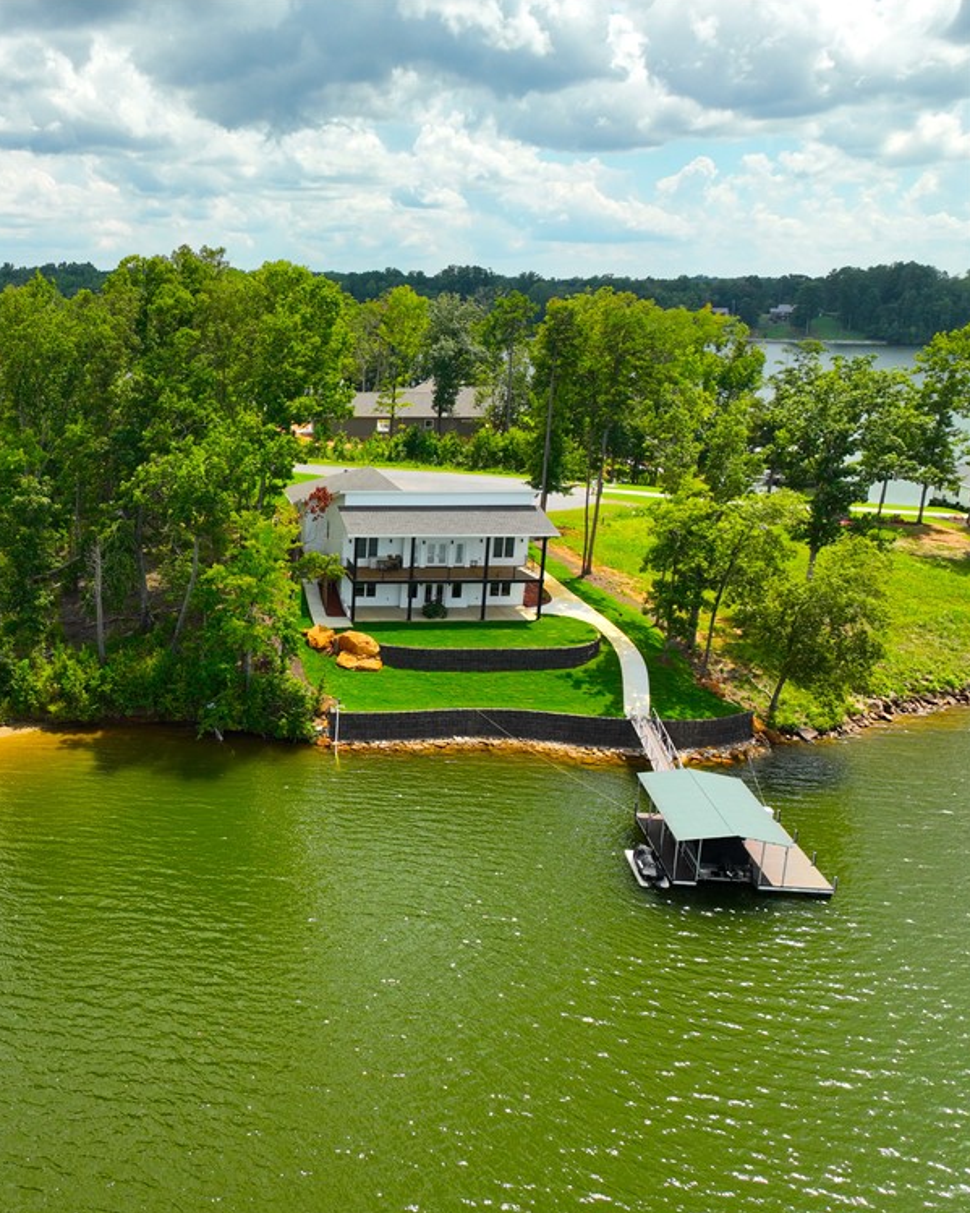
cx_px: 146
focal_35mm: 32
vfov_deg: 55.7
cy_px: 616
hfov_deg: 42.9
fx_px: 1149
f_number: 2.8
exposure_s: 1/240
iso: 150
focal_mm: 12.29
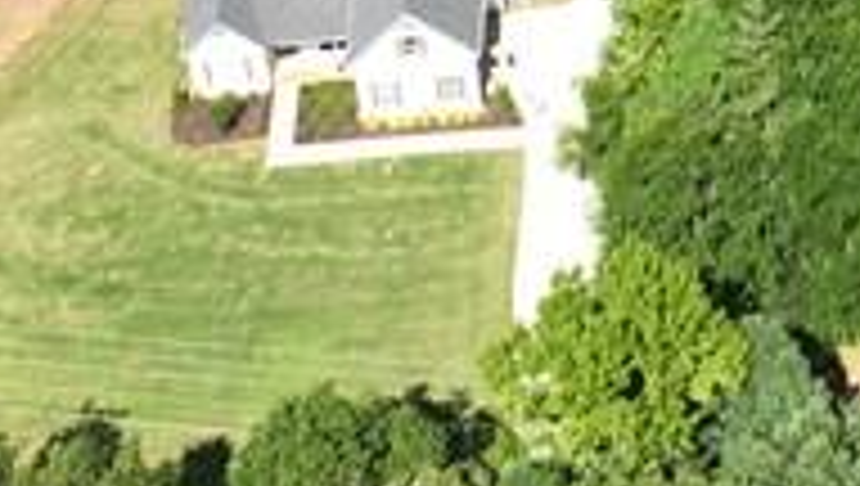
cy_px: -686
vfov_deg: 8.0
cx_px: 1076
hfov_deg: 14.7
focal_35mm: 140
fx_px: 3197
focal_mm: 12.29
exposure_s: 1/1500
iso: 100
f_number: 2.8
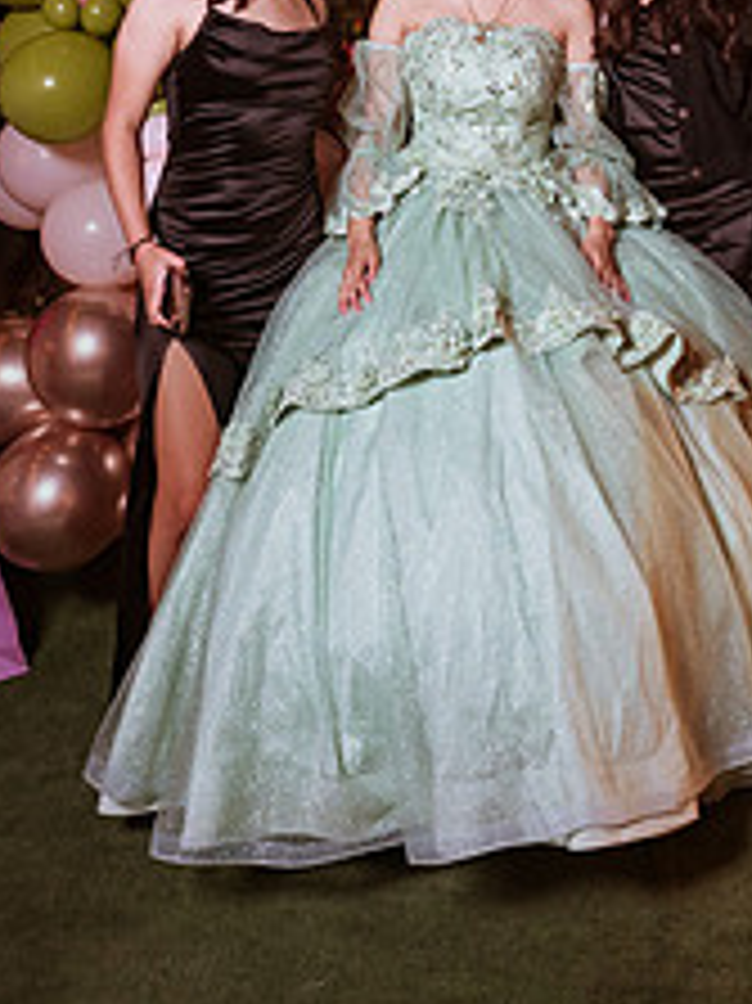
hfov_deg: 27.2
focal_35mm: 50
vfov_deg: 36.6
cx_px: 775
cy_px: 164
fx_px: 1450
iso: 1600
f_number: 4.5
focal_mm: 20
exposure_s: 1/100
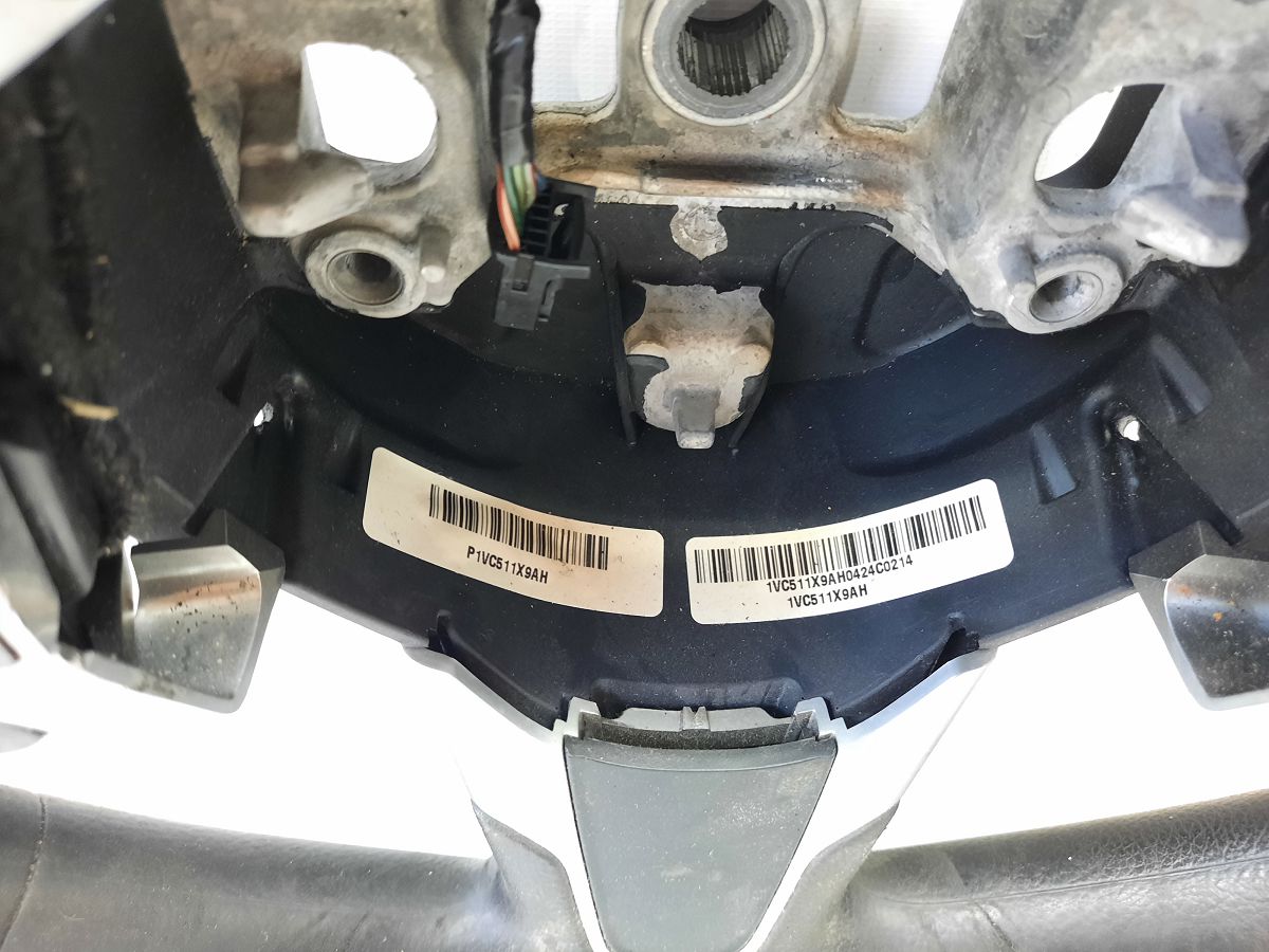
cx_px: 634
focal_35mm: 25
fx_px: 916
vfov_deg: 54.9
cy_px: 476
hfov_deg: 69.4
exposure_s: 1/25
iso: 400
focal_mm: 4.6
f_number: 2
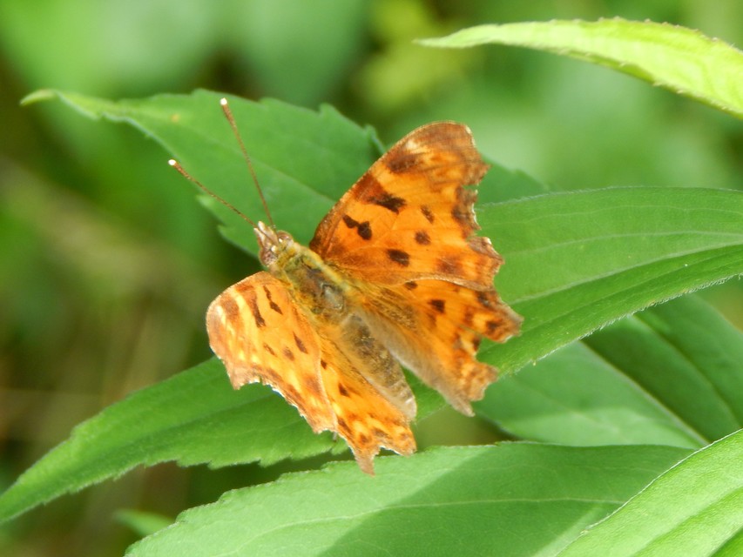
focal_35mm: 182
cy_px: 278
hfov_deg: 10.9
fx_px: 3907
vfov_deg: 8.2
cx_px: 372
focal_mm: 32.8
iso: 125
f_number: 5.3
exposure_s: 1/80
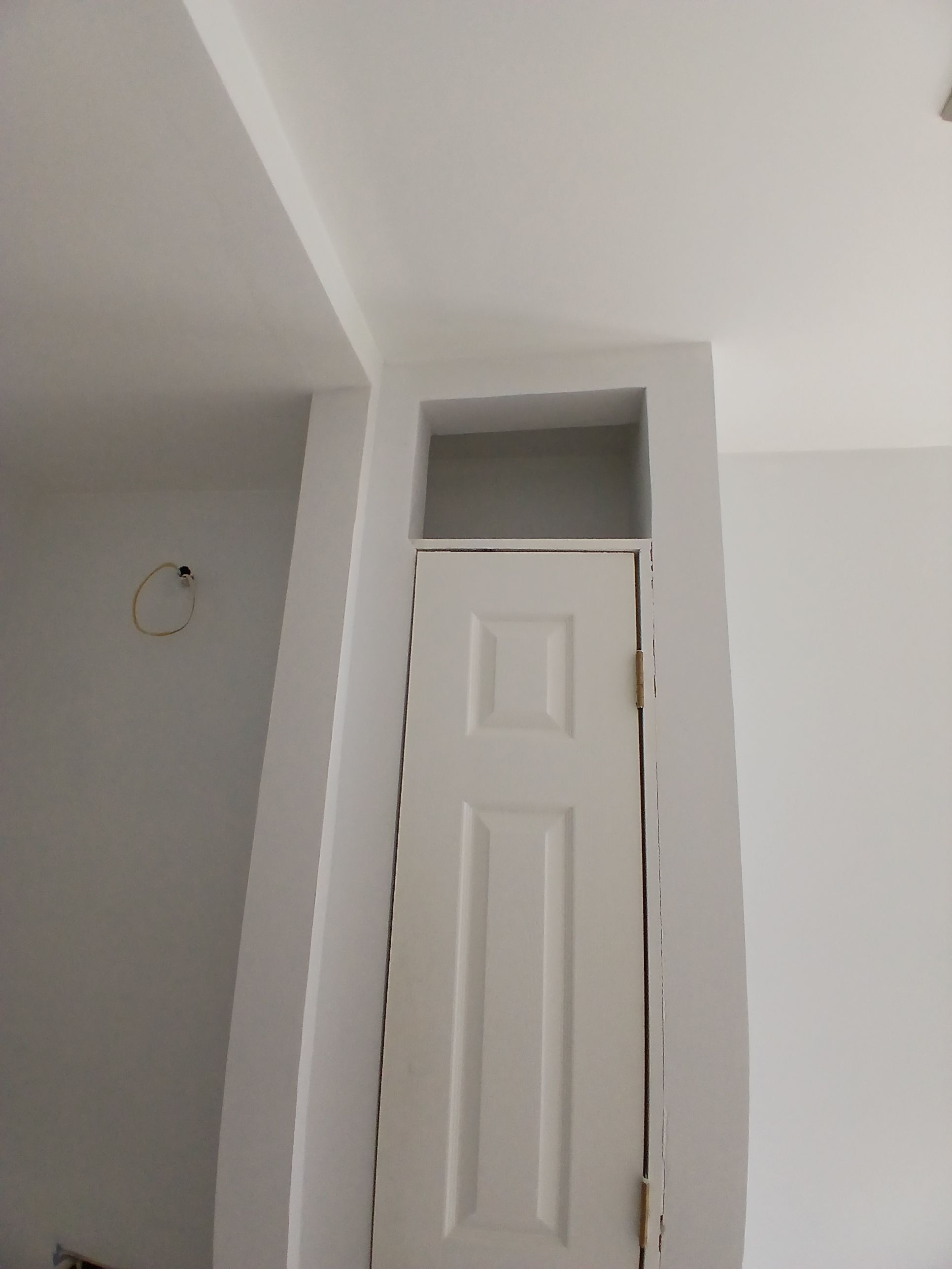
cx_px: 476
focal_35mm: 17
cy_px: 634
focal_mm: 1.4
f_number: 2.2
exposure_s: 1/60
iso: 100
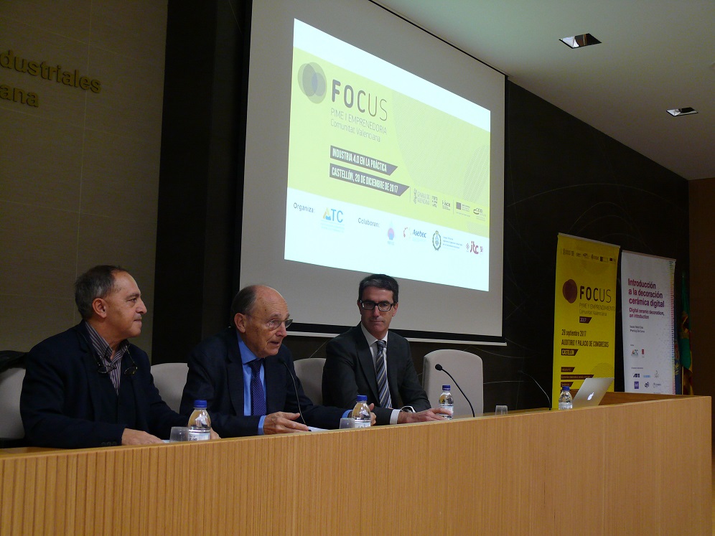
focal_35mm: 41
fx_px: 847
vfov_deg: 35.1
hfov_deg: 45.8
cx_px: 358
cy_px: 268
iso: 200
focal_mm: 8.6
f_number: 2.8
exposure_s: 1/25
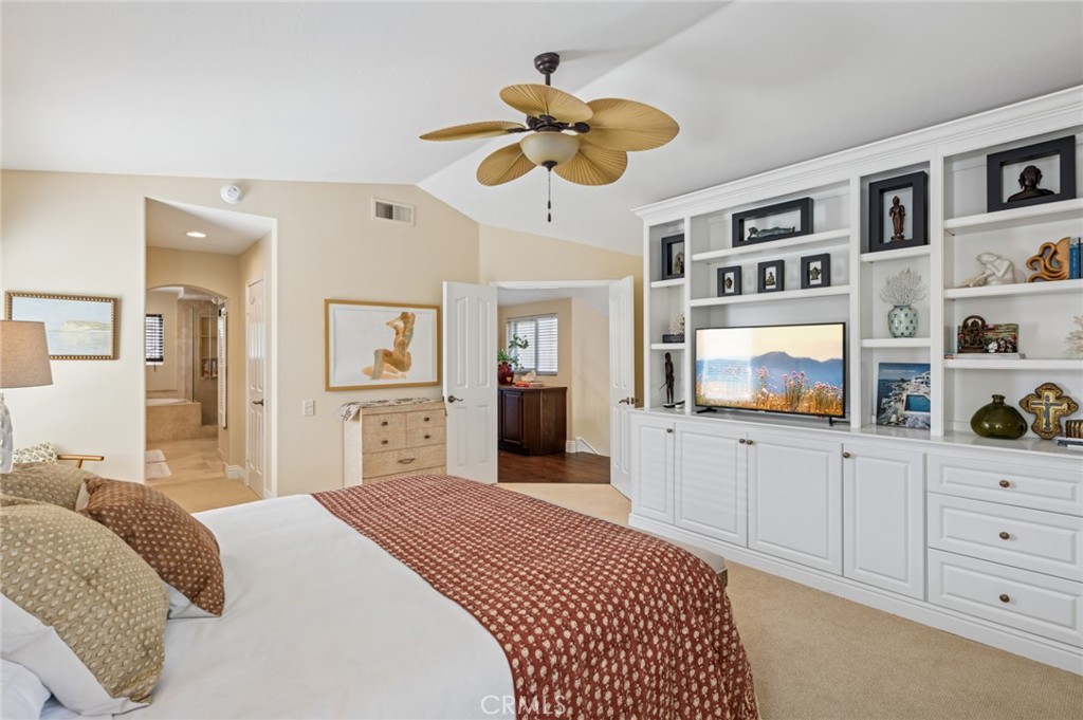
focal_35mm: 16
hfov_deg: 96.8
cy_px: 360
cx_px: 542
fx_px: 481
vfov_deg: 73.7
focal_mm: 16
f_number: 9
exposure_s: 1/13
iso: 200
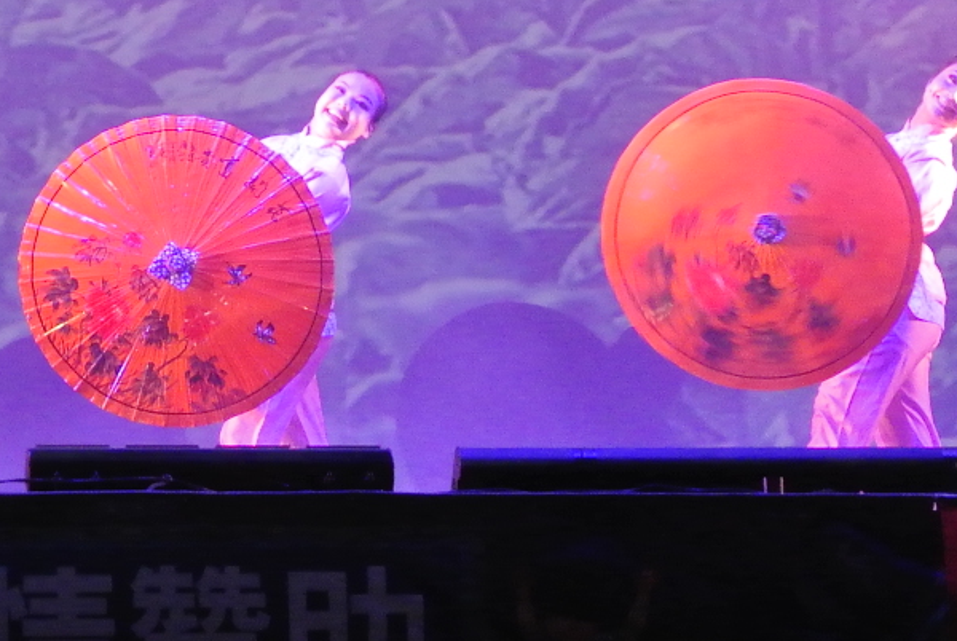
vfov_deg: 8.7
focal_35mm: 158
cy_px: 75
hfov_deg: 12.6
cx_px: -308
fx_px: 4206
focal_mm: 18.2
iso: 1600
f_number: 4.5
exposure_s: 1/30
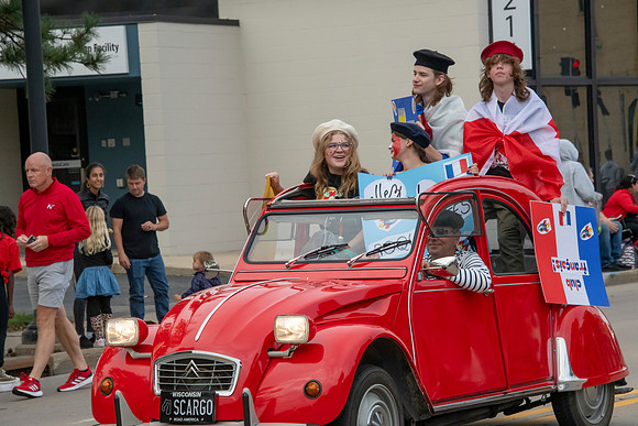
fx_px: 3191
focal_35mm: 180
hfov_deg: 11.4
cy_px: 213
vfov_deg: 7.6
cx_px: 319
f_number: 11
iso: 3200
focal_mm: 180
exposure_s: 1/640
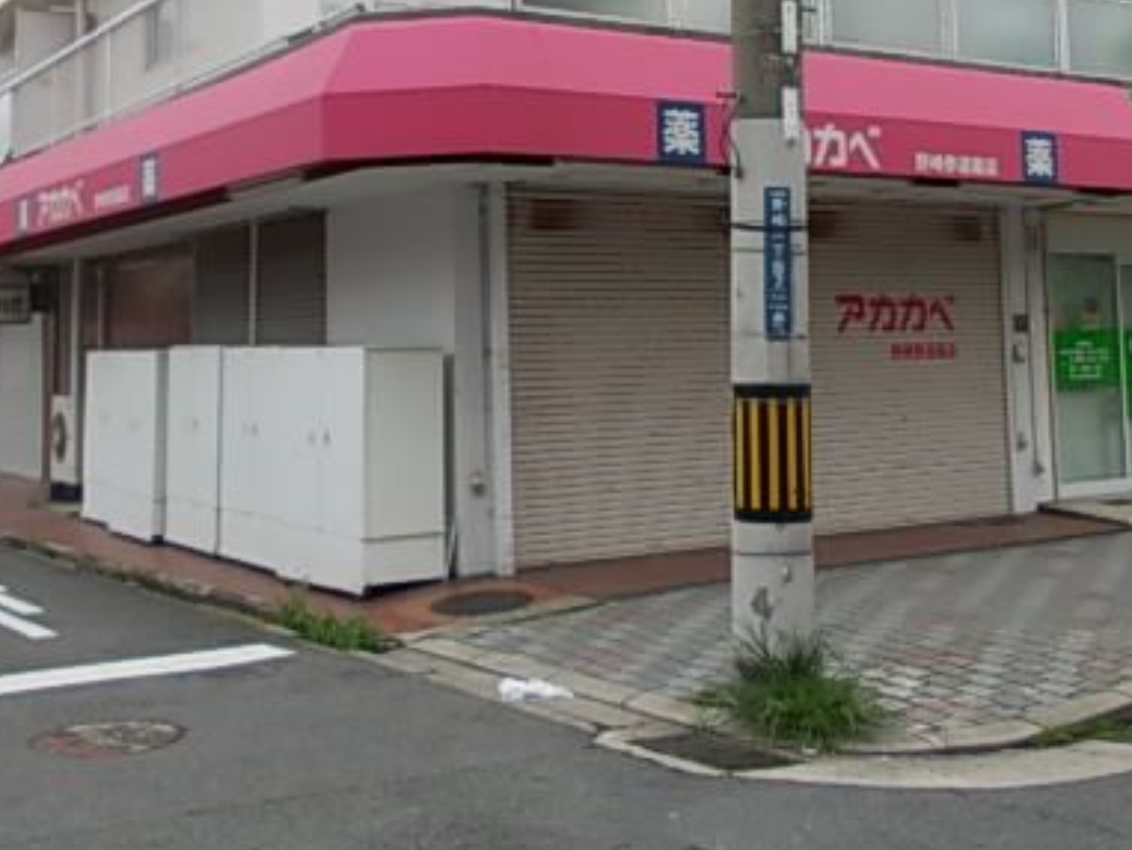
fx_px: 1537
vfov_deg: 30.2
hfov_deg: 40.4
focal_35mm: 47
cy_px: 178
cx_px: 573
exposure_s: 1/500
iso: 80
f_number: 2.7
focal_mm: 4
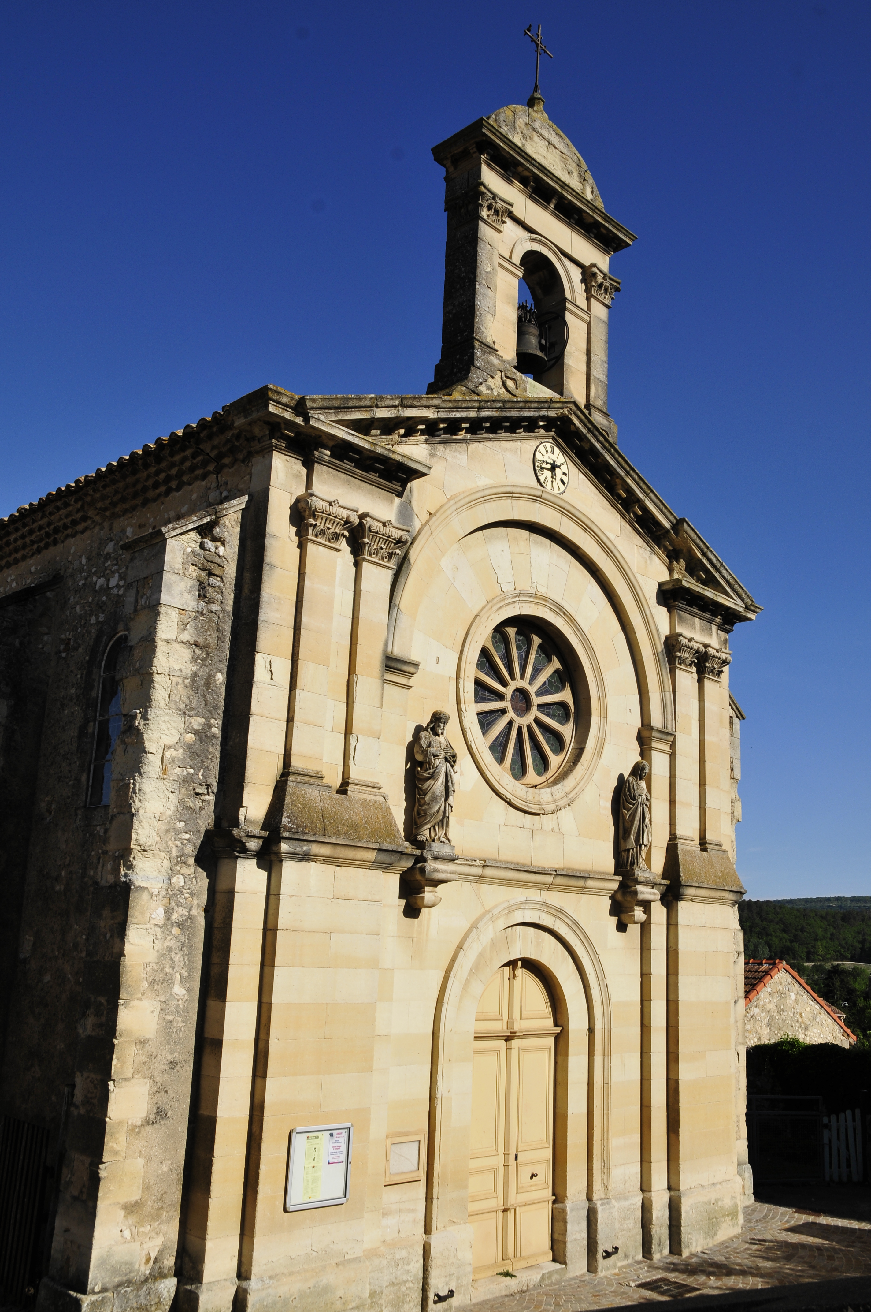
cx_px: 436
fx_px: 1091
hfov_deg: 43.5
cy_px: 656
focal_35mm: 30
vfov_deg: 62.0
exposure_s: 1/500
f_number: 10
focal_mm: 20
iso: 200
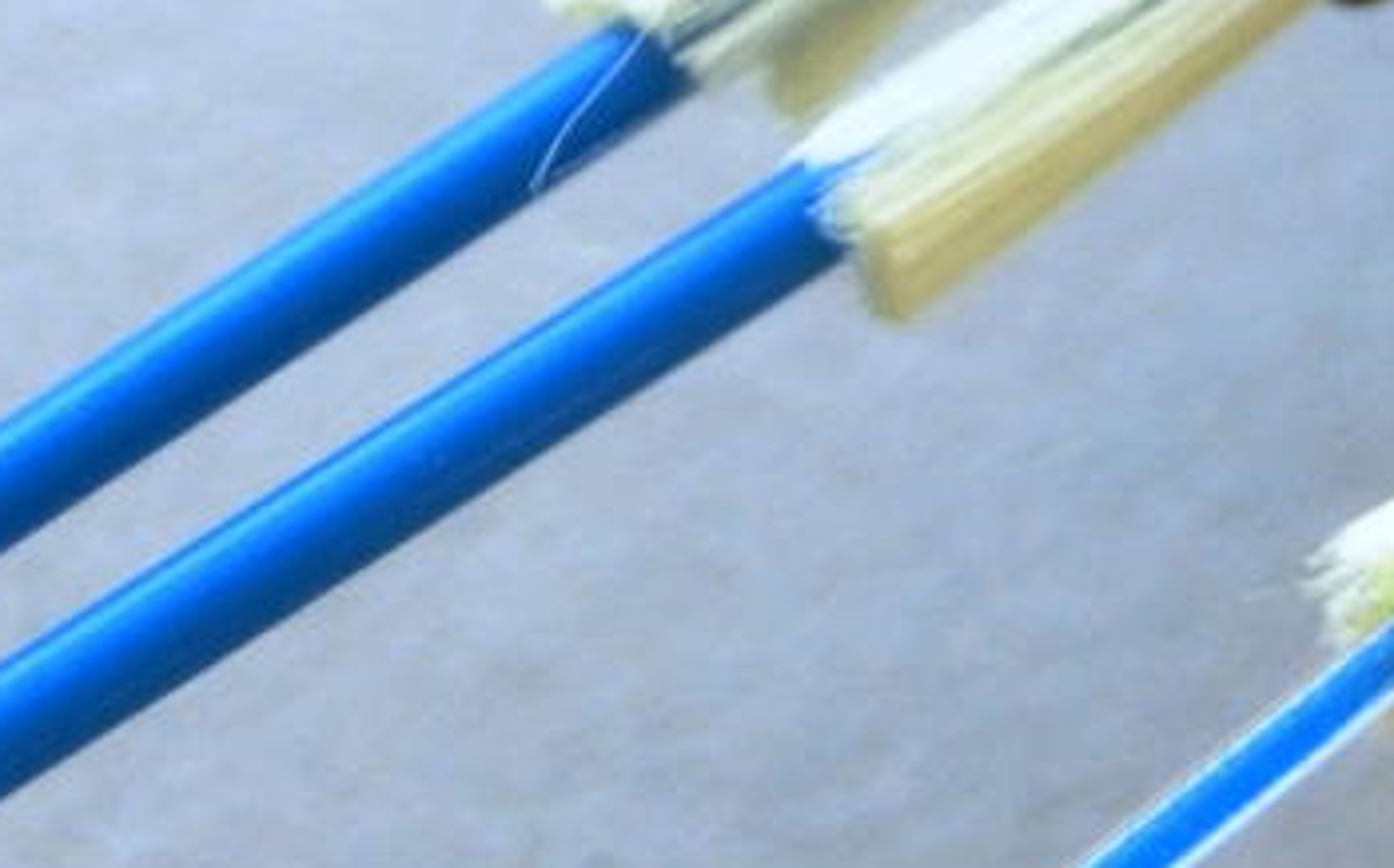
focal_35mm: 118
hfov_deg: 17.5
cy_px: 123
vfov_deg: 11.0
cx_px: 1155
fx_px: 4479
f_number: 3.9
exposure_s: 1/125
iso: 125
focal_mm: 6.67
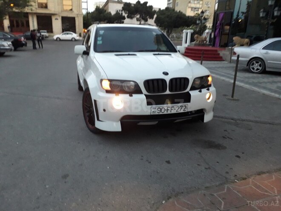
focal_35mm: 27
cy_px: 106
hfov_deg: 65.3
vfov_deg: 51.4
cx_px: 140
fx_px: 219
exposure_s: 1/25
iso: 200
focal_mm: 3.6
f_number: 1.9
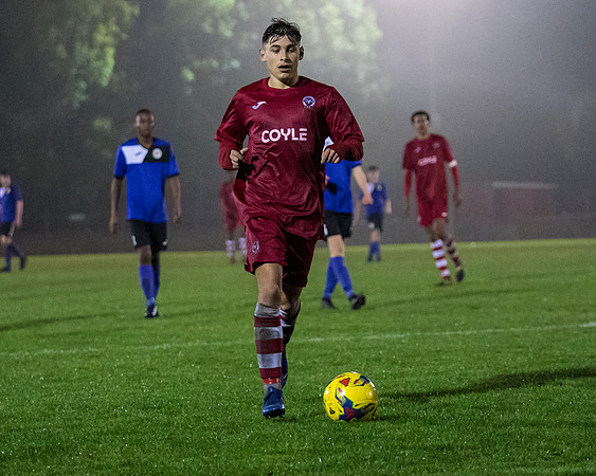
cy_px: 238
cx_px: 249
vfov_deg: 9.4
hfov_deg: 11.7
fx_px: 2906
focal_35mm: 165
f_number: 2.8
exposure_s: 1/1250
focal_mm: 83
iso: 6400
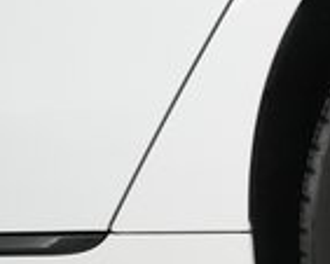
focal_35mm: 119
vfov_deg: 12.9
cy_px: 224
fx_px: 1163
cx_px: 653
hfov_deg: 13.8
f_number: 4.5
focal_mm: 28
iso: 5000
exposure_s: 1/125
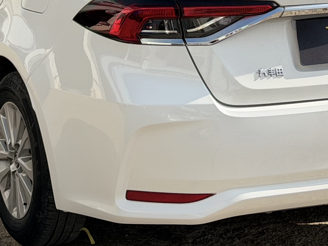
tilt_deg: -6.5
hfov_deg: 13.9
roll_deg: +0.0
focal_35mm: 142
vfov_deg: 10.2
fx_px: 1345
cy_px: -70
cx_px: 104
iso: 80
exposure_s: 1/7143
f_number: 1.78
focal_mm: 6.76
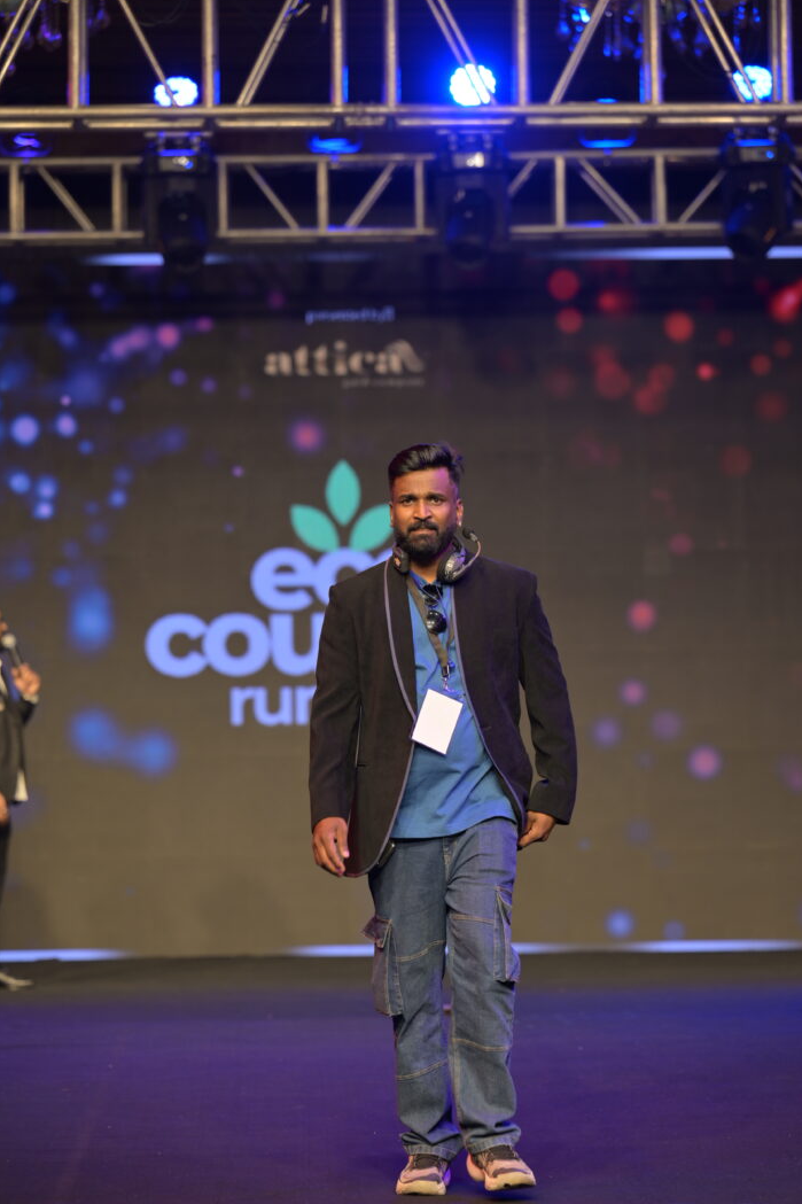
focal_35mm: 132
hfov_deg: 10.4
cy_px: 654
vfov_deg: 15.5
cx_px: 420
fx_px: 4412
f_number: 3.2
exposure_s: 1/160
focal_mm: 120
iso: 160
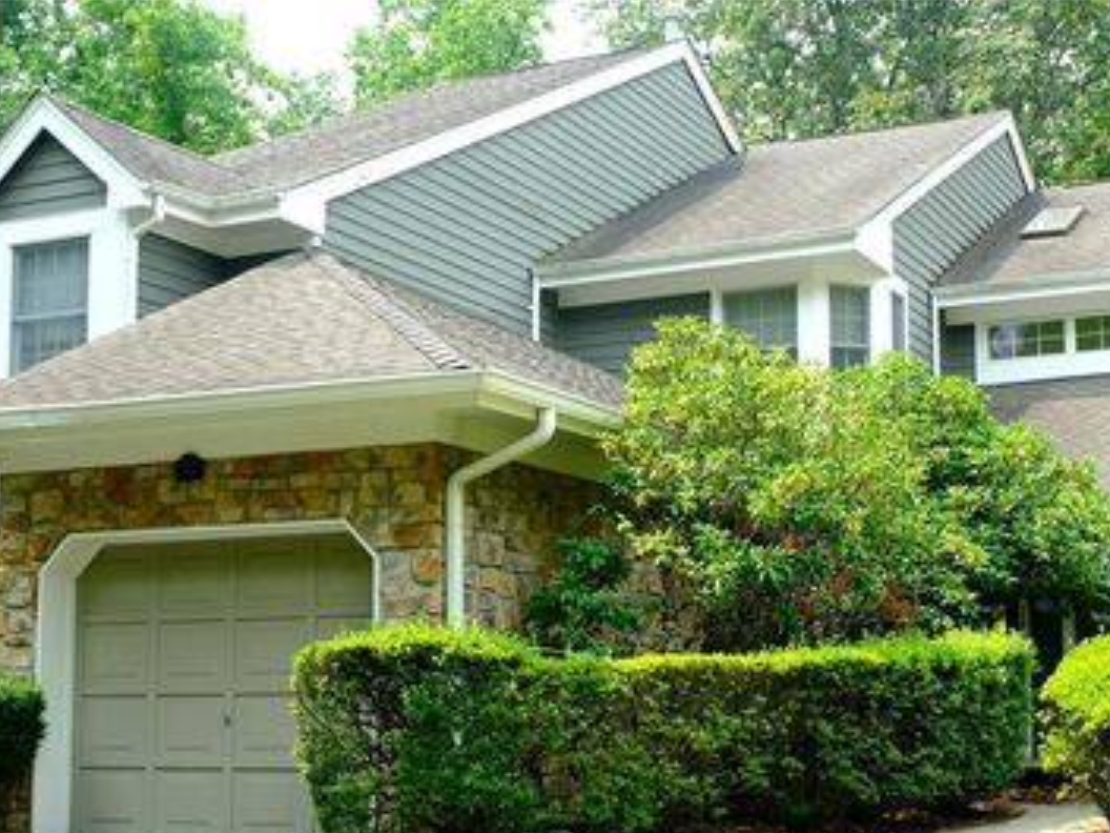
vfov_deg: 24.3
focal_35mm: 60
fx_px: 1924
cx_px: 703
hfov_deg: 32.0
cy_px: 522
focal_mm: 29.2
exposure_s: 1/350
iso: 640
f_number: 6
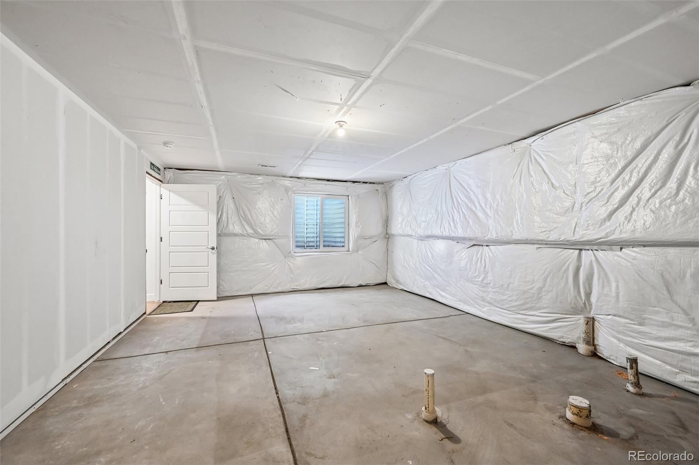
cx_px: 350
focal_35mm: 15
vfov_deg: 77.3
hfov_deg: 100.4
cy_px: 232
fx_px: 291
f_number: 10
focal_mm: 15
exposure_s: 1/4
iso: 400
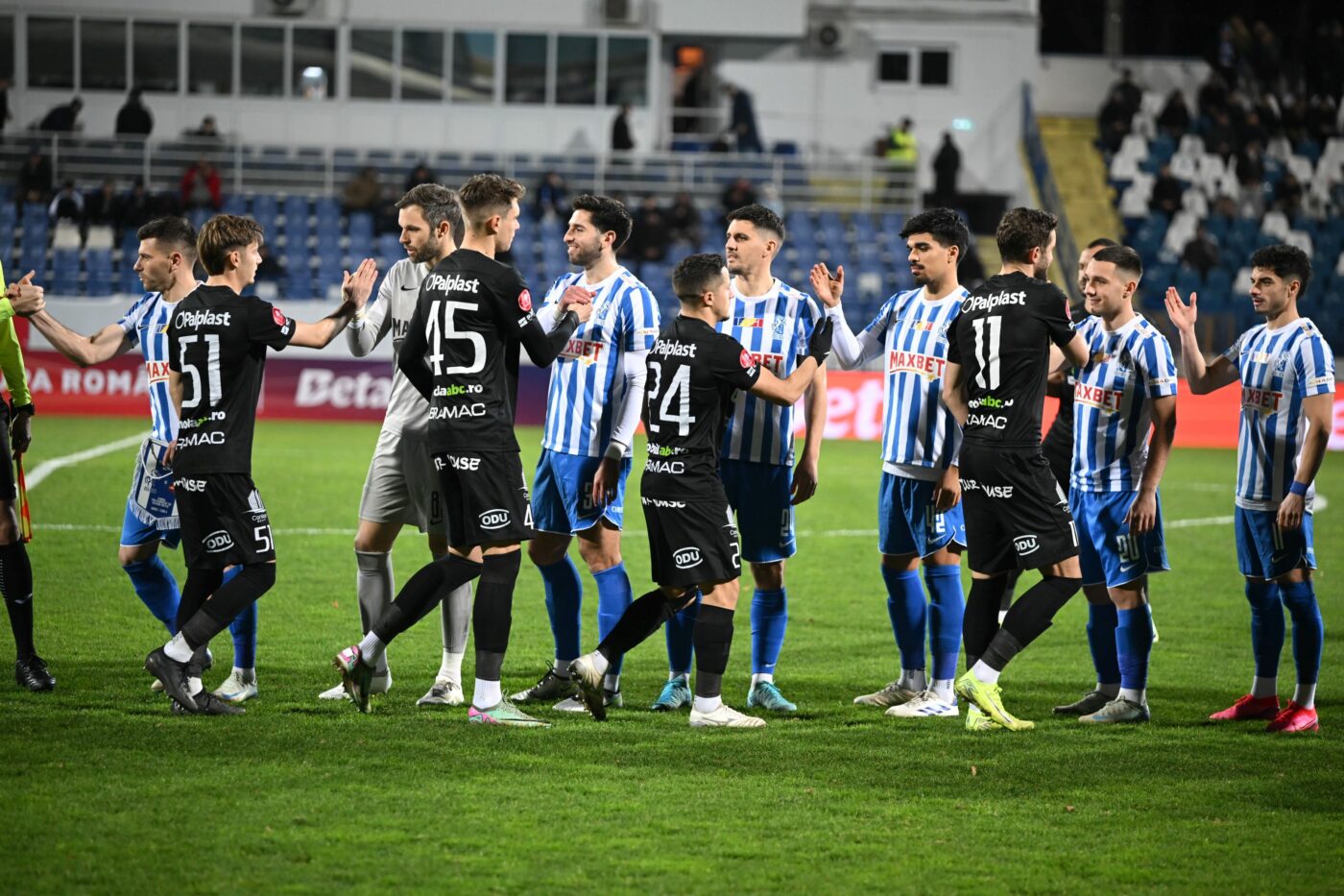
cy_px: 448
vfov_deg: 9.1
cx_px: 672
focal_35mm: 150
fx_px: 5599
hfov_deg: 13.7
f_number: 2.8
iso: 2800
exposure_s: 1/1000
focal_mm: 150
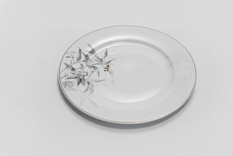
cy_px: 79
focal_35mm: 76
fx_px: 492
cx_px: 124
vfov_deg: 18.0
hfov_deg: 26.6
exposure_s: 1/100
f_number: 13
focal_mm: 70
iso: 3200
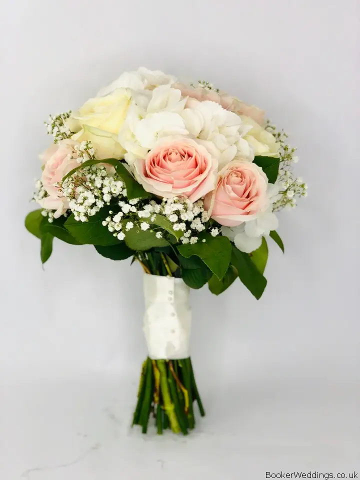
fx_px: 721
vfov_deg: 36.8
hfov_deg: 28.0
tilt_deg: -16.7
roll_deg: +1.0
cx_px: 180
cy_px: 240
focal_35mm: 52
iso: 16
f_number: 2.4
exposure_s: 1/130
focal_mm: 6
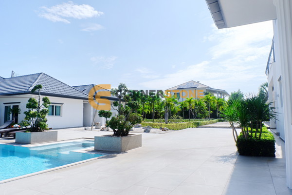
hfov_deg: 73.7
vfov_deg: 53.1
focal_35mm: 24
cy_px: 98
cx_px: 146
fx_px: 195
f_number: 11
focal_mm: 16
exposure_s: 1/420
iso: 200
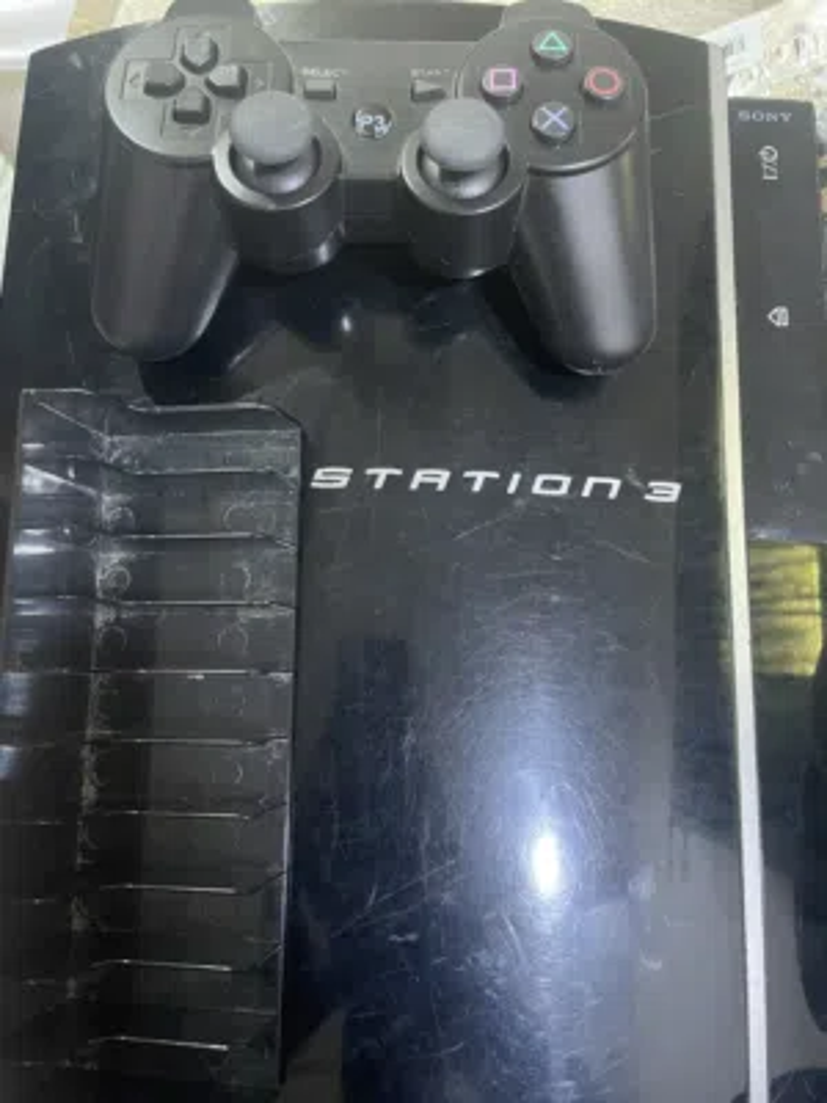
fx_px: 828
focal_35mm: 26
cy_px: 552
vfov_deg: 67.3
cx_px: 414
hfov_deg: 53.1
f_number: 1.6
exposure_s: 1/30
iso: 800
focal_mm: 4.2
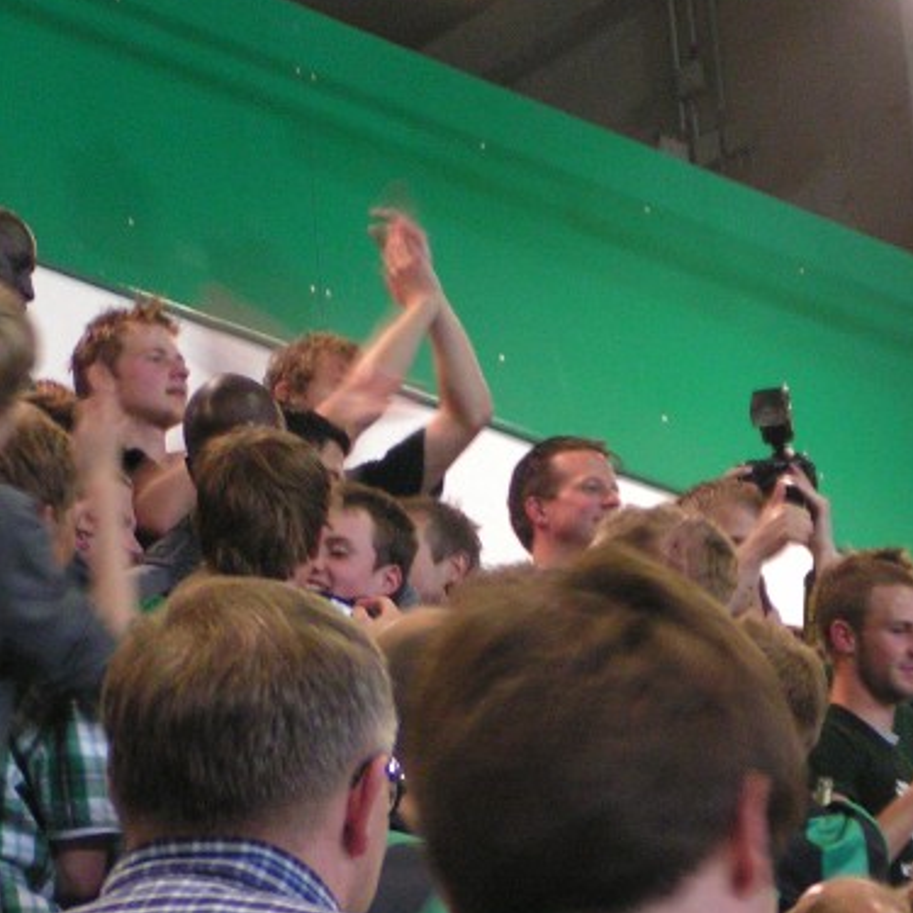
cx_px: 660
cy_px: 460
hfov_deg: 7.1
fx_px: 7370
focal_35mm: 247
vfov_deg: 7.1
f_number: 3.5
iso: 200
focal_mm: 20
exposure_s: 1/15
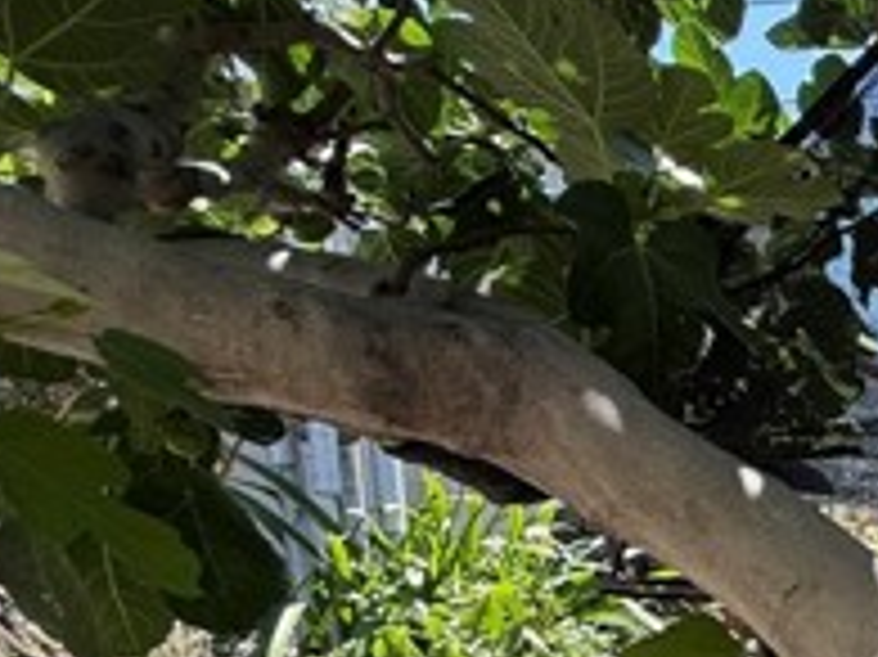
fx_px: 1166
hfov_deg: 26.7
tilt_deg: -5.1
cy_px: 729
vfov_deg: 28.5
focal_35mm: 46
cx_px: 1369
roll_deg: +2.6
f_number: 2.2
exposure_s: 1/347
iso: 50
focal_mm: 2.22
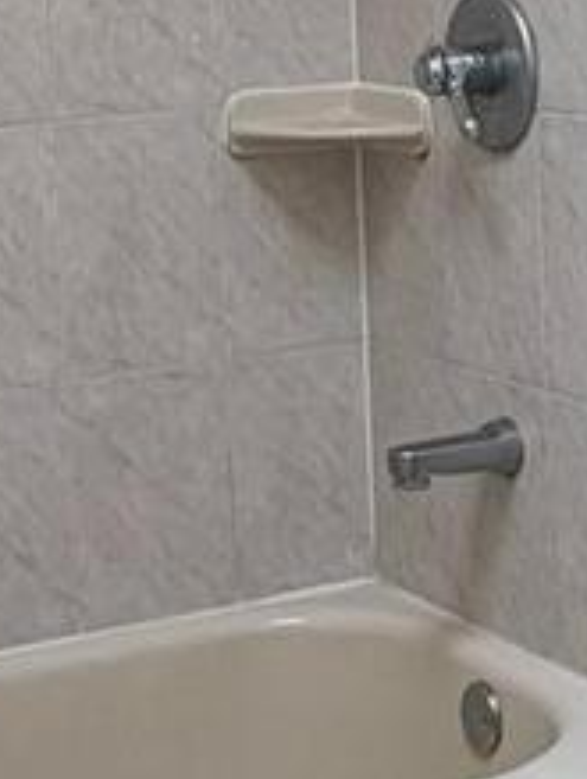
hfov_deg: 15.1
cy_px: 46
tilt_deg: -1.4
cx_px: 288
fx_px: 2209
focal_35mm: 98
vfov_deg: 19.6
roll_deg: +1.9
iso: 100
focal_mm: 2.22
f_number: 2.2
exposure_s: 1/120
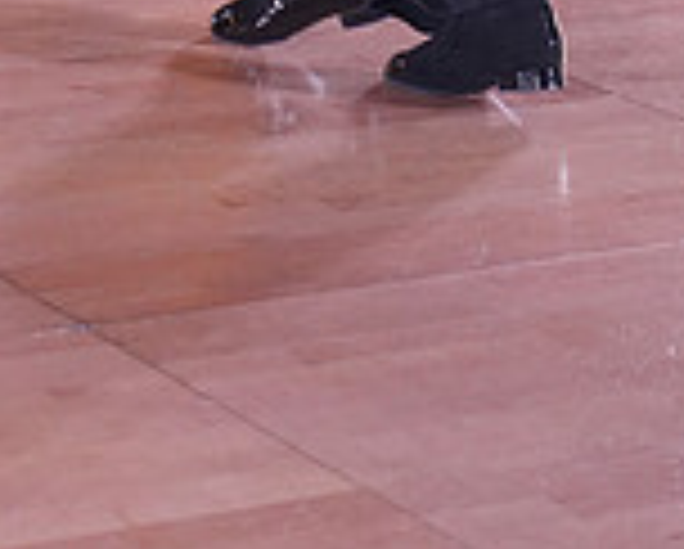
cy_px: -747
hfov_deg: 10.7
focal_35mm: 179
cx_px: 110
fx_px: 3628
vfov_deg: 8.0
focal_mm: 50
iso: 2500
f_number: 4
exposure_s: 1/400
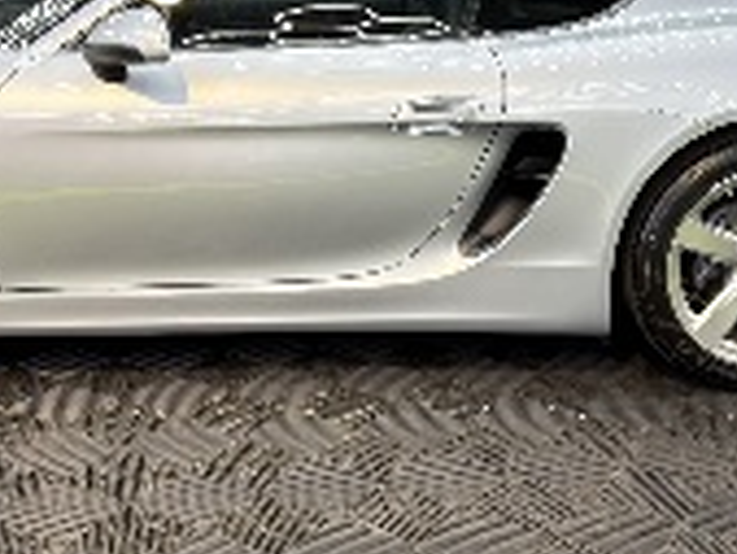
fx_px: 1257
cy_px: 188
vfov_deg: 24.7
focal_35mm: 59
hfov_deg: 32.6
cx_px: 318
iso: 100
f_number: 1.78
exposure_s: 1/50
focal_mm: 6.76
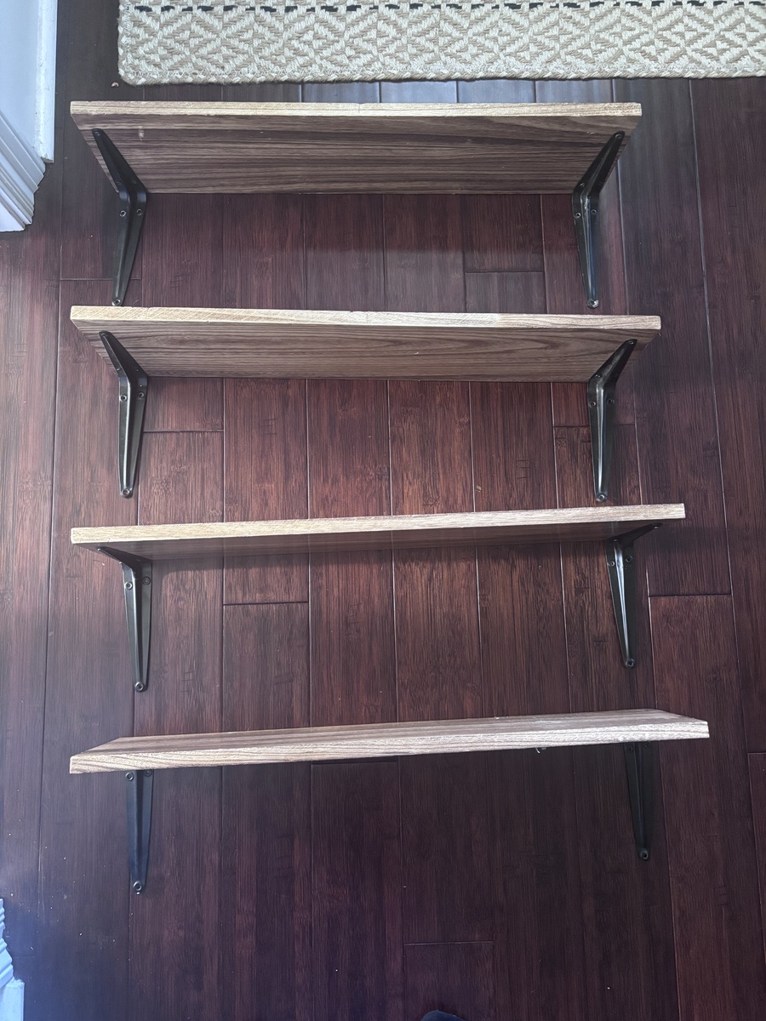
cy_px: 510
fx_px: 767
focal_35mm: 26
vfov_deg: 67.3
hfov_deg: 53.1
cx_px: 383
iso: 640
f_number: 1.6
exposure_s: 1/39
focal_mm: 5.96
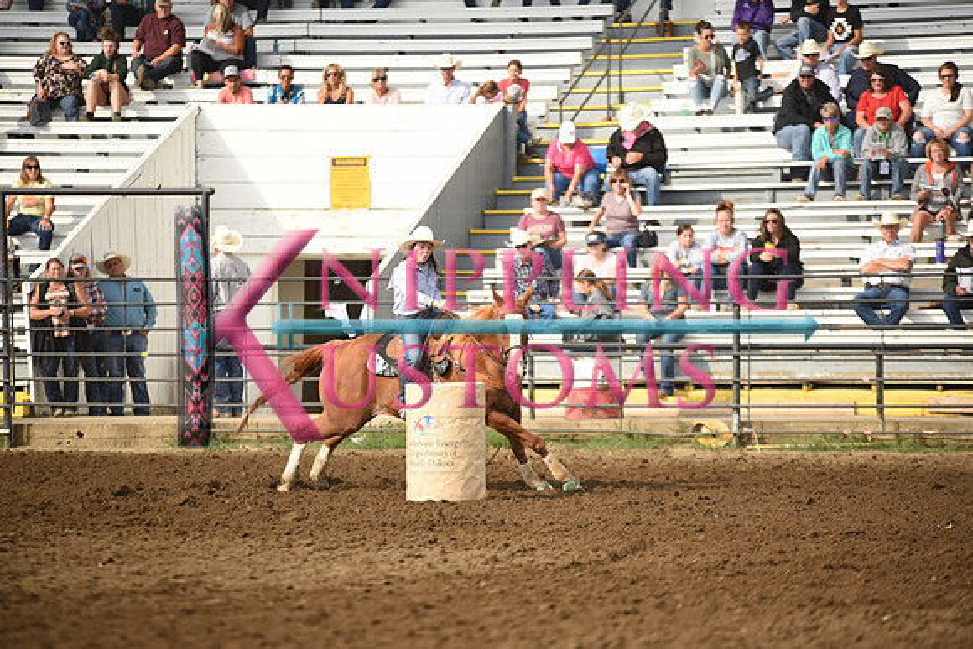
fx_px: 5407
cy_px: 324
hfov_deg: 10.3
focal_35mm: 200
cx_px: 486
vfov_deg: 6.9
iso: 500
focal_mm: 200
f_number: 2.8
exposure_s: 1/4000
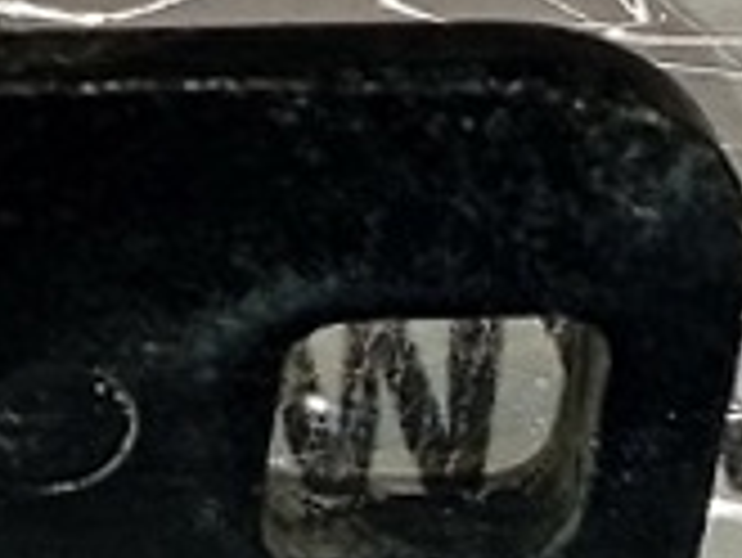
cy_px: 216
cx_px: -281
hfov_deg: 9.6
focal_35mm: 201
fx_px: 4312
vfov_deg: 7.4
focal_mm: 3.96
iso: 71
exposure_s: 1/50
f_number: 1.8
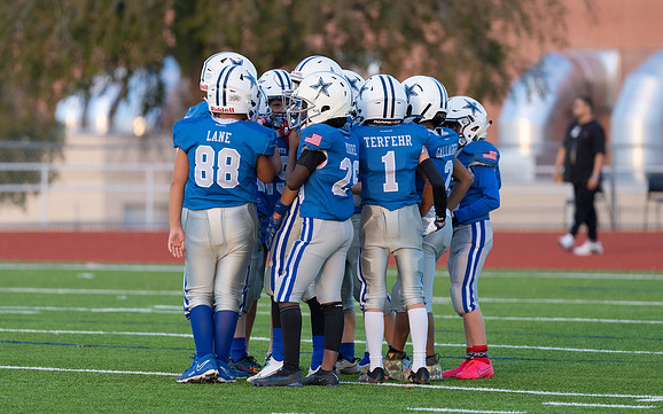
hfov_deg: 5.8
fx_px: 6522
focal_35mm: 361
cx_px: 274
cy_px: 184
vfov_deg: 3.6
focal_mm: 200
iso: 1000
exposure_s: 1/1250
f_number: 2.8
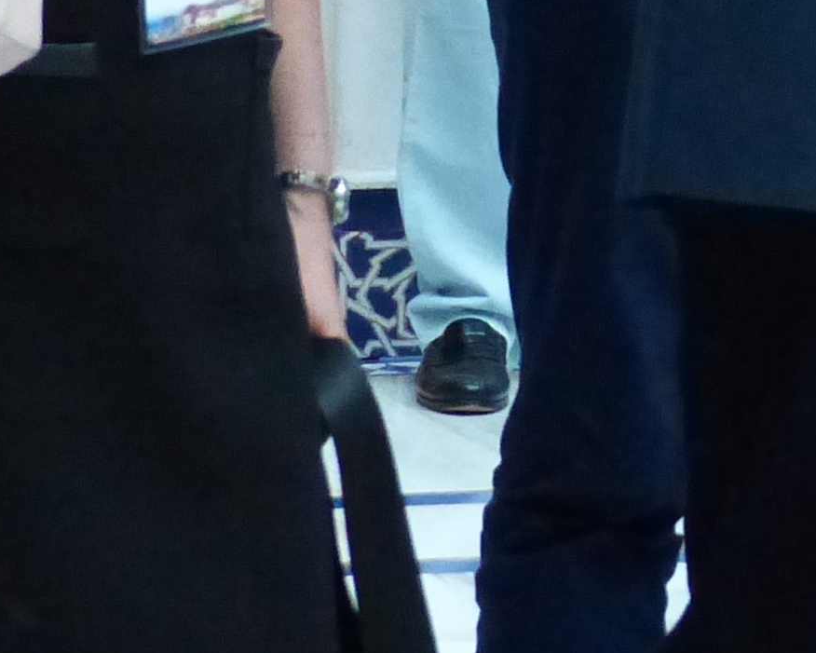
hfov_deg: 5.2
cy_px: -709
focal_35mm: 370
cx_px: 569
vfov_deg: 4.1
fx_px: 8937
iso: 800
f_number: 2.8
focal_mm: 15
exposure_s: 1/60
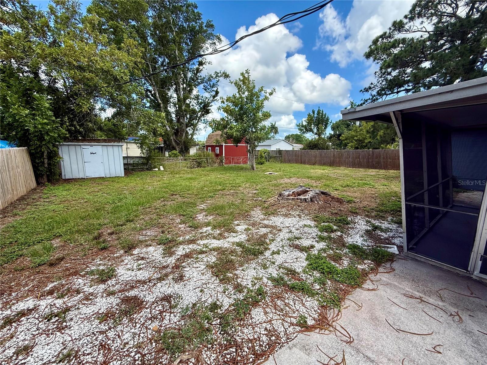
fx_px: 197
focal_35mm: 14
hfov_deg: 102.1
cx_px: 244
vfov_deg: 85.7
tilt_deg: -9.0
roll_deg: -0.5
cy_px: 182
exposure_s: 1/914
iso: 64
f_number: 2.2
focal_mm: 2.22
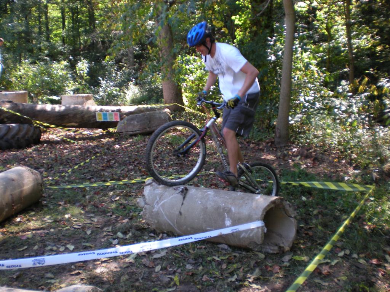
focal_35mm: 38
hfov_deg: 49.0
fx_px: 428
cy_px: 146
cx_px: 195
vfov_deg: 37.7
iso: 90
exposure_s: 1/66
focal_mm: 6.3
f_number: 3.1
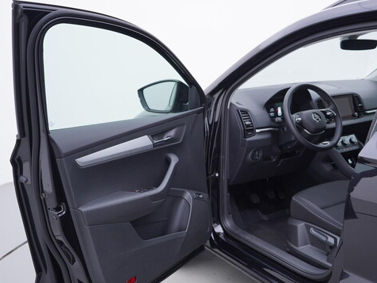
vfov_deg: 36.0
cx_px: 208
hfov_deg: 46.7
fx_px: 436
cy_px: 144
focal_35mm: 40
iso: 125
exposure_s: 1/50
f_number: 3.2
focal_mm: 24
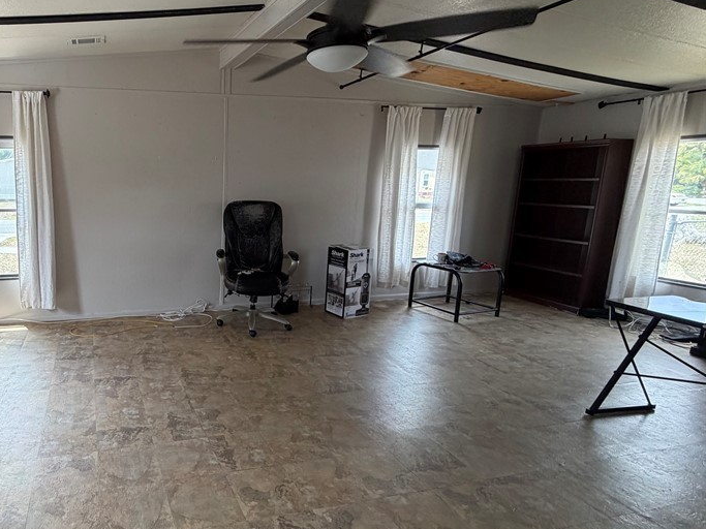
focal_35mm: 21
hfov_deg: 73.5
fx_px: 428
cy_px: 255
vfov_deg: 63.4
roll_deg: +1.3
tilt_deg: -10.3
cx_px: 178
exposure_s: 1/120
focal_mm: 2.22
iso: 160
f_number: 2.2
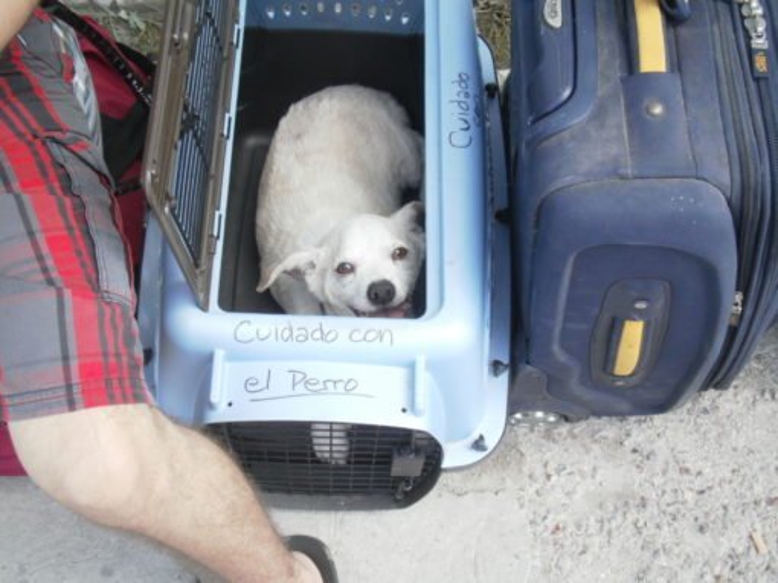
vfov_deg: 33.6
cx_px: 389
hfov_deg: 43.9
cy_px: 292
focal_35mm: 43
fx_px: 966
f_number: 3.4
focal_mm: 7.61
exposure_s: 1/250
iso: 320
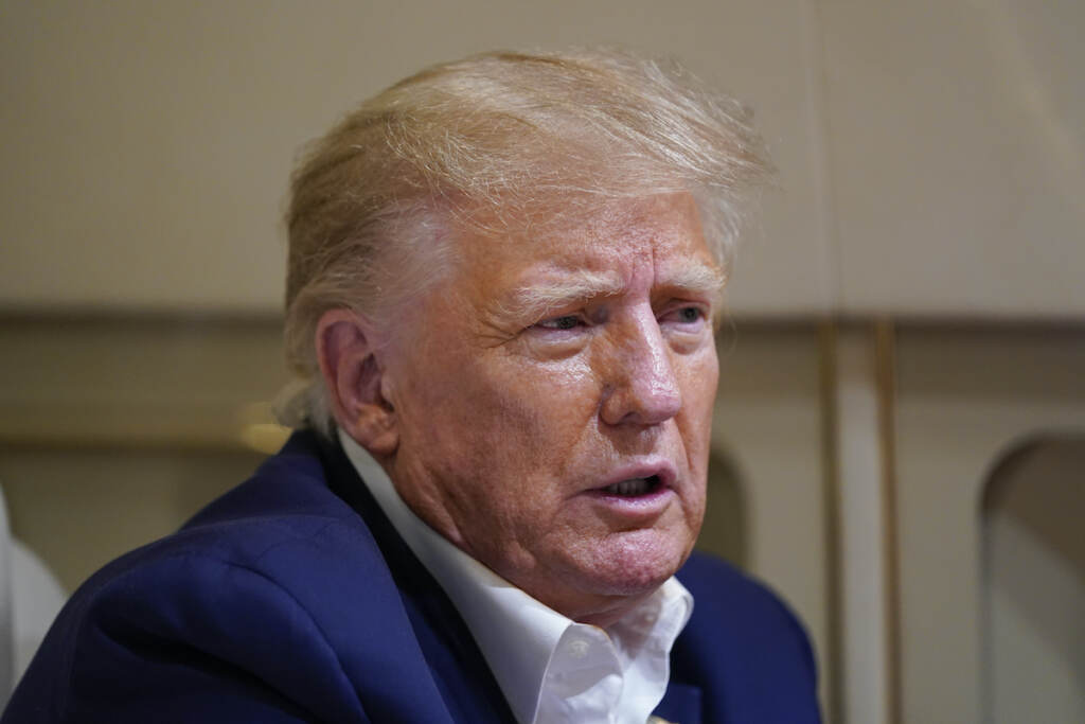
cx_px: 542
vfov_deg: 8.2
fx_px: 5034
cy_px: 362
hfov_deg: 12.3
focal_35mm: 167
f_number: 2.8
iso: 3200
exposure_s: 1/125
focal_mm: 167
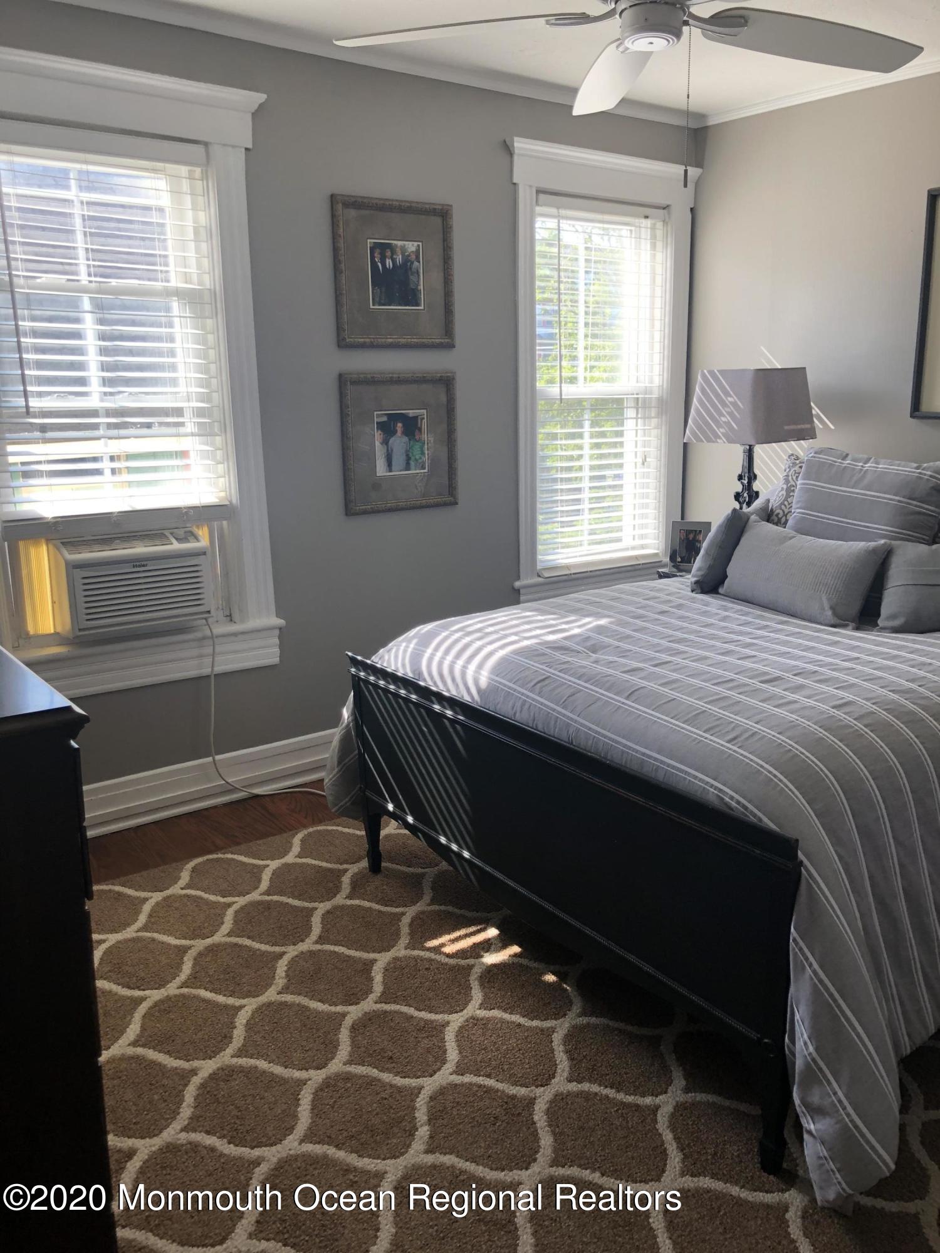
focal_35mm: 28
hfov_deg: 49.7
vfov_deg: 63.4
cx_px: 470
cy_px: 626
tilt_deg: -13.1
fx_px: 1014
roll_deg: +1.0
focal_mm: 3.99
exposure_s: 1/120
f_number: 1.8
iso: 40
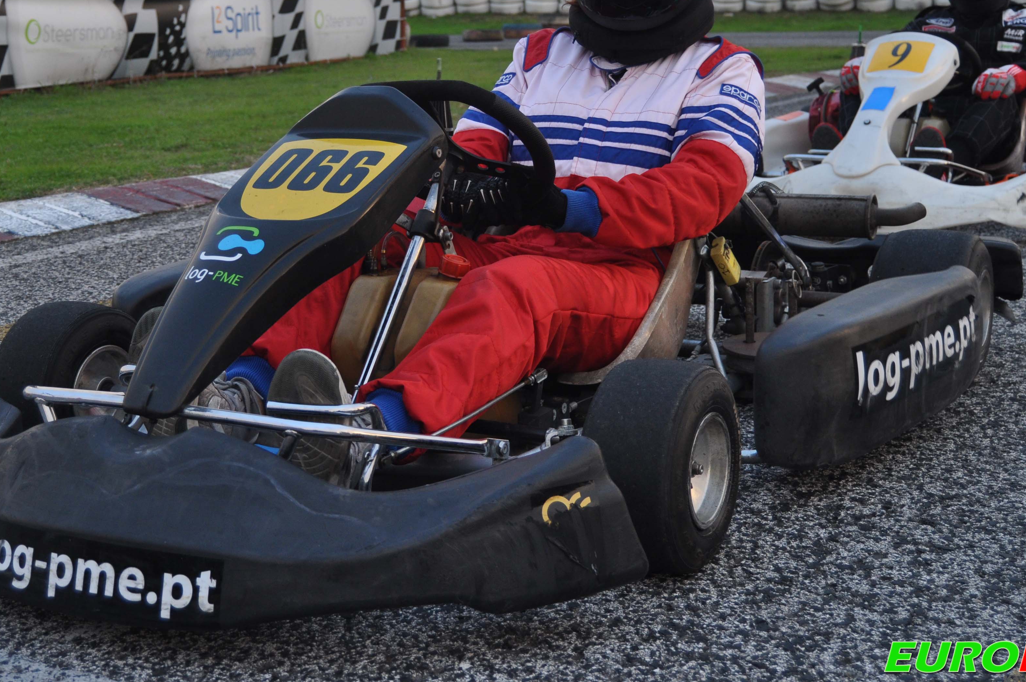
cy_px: 235
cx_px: 459
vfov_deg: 25.3
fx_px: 1509
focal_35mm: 53
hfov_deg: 37.5
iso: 450
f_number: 4
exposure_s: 1/60
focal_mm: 26
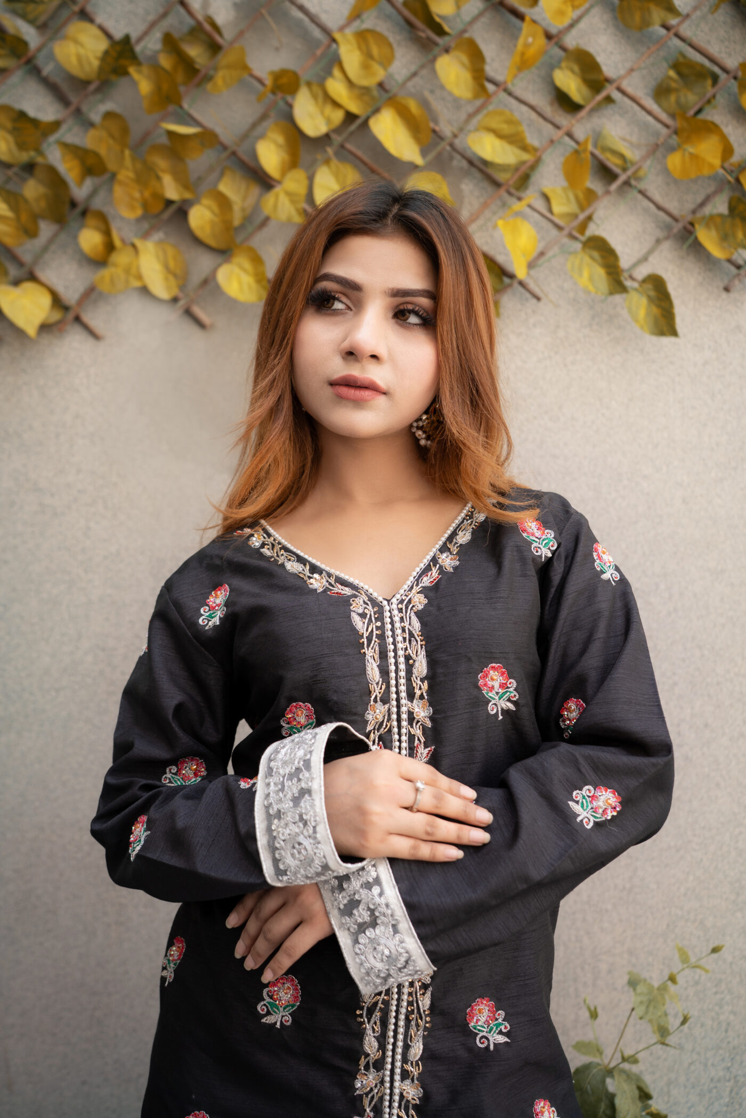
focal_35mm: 35
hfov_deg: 37.9
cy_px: 559
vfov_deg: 54.4
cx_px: 373
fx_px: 1088
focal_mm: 35
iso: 160
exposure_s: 1/250
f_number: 3.5
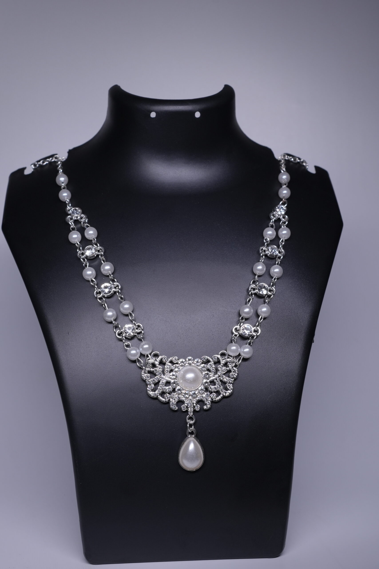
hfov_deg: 26.0
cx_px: 190
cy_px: 284
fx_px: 821
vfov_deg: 38.2
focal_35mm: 52
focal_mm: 35
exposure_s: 1/160
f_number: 8
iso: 500
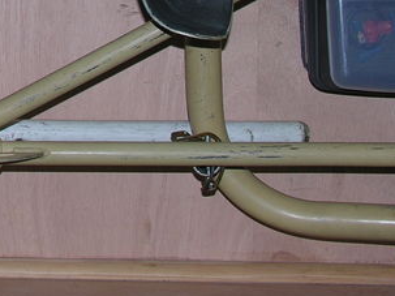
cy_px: -106
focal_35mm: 142
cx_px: -65
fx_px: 1620
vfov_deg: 10.2
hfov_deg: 13.6
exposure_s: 1/60.1
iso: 50
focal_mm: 11
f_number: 2.9
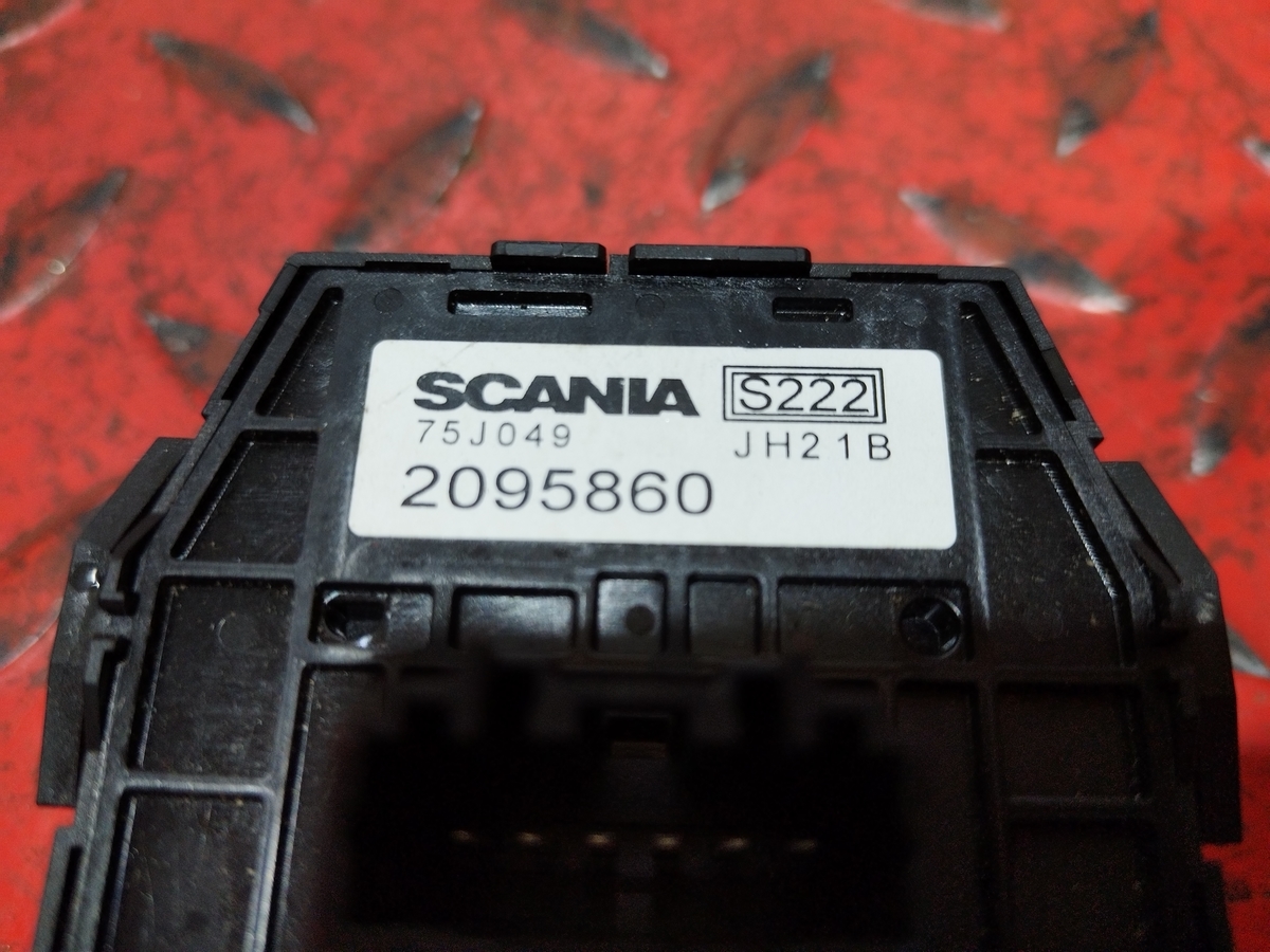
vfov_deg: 53.1
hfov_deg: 67.3
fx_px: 954
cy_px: 476
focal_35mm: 26
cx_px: 635
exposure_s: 1/100
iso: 619
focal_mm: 6.24
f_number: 1.8
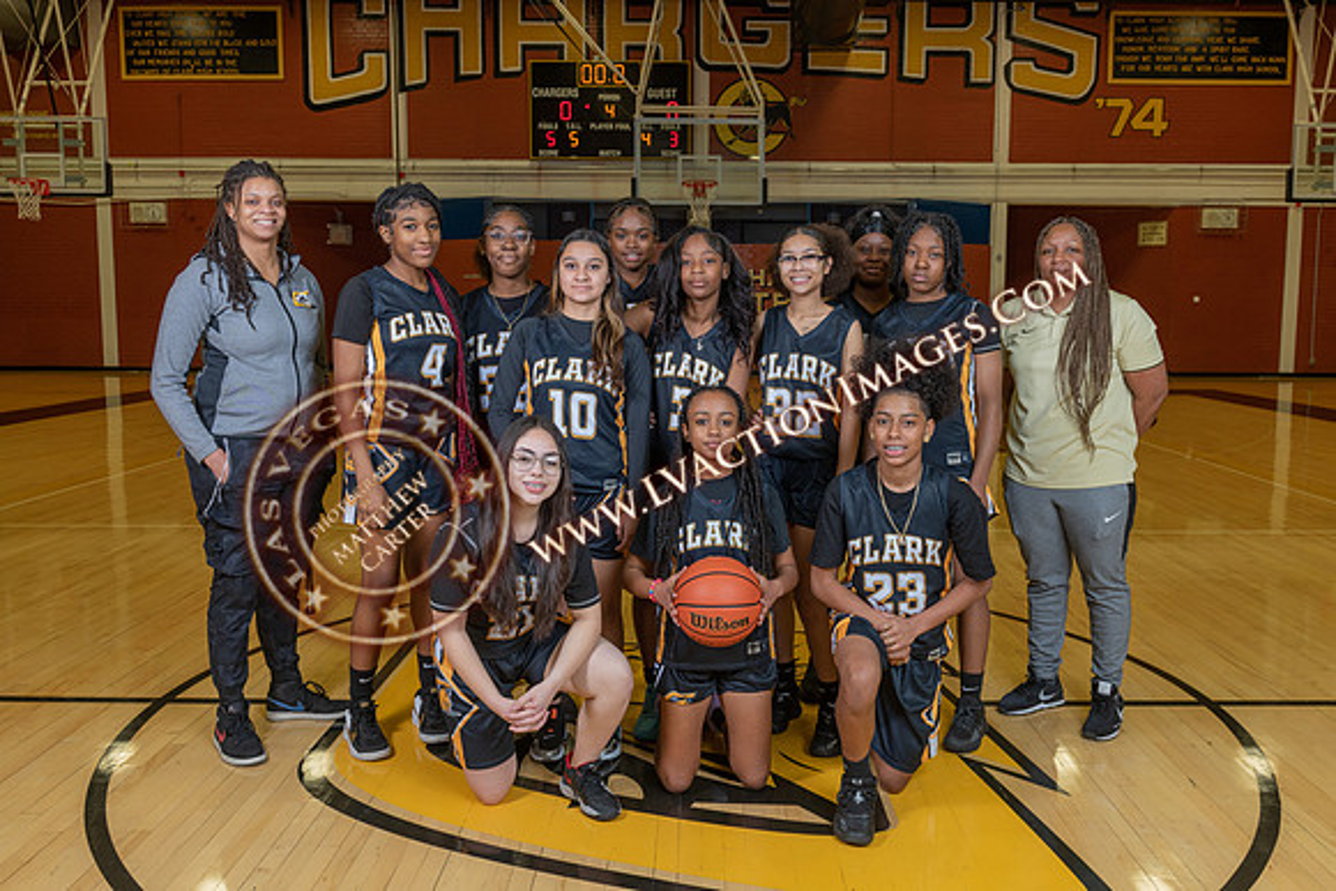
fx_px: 1141
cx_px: 701
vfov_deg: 42.7
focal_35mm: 31
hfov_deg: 60.7
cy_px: 443
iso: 250
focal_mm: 29
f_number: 7.1
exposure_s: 1/50
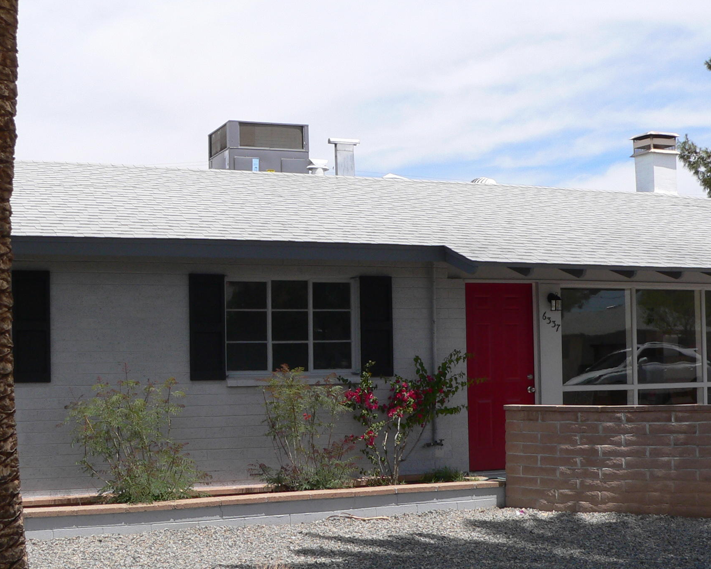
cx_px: 318
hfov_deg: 35.3
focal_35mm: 53
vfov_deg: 28.6
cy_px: 331
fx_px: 1115
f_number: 4.6
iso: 80
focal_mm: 6
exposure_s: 1/500
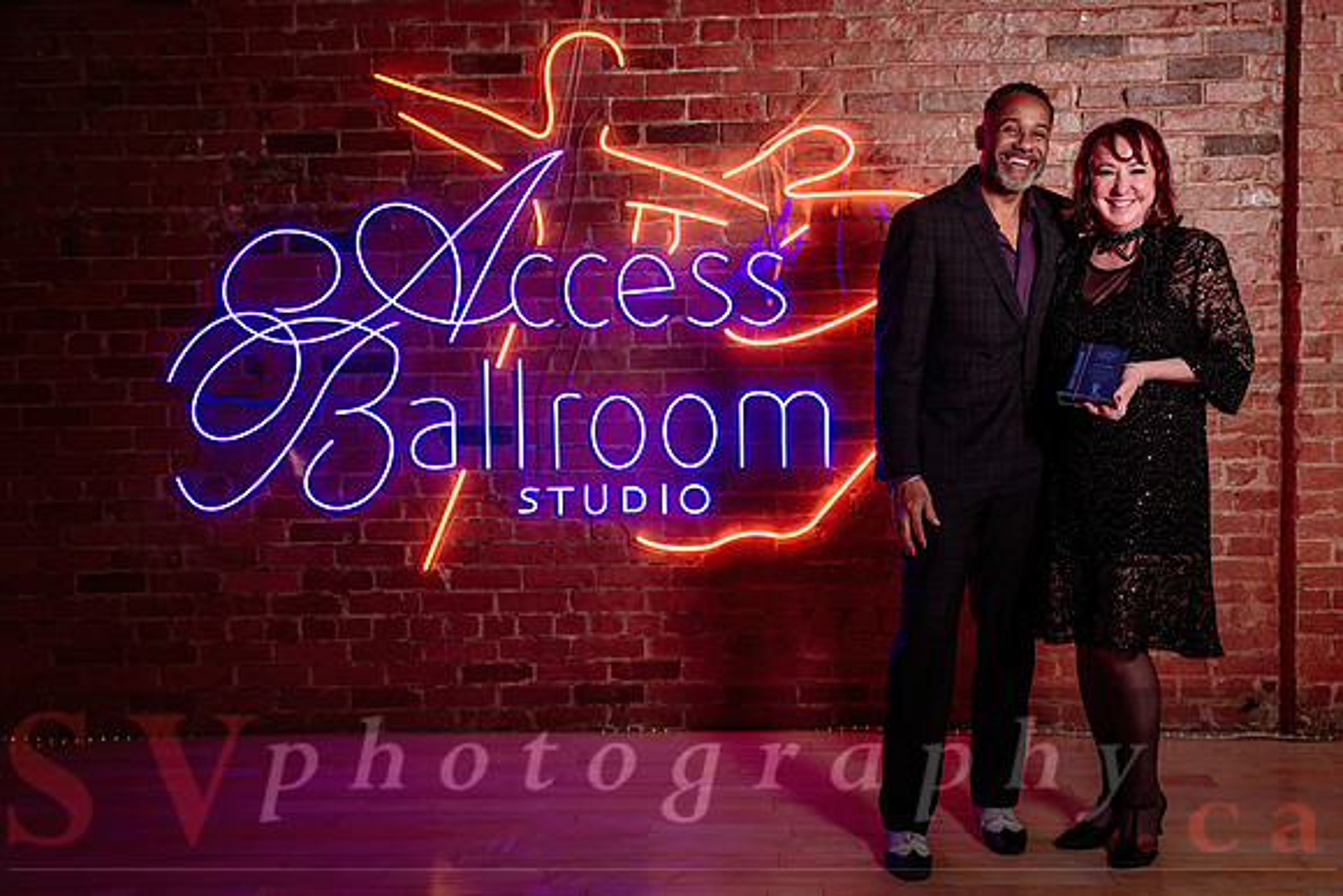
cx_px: 747
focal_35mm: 42
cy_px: 423
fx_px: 1560
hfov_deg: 46.5
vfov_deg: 32.0
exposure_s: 1/200
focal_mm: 35
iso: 500
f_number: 3.2
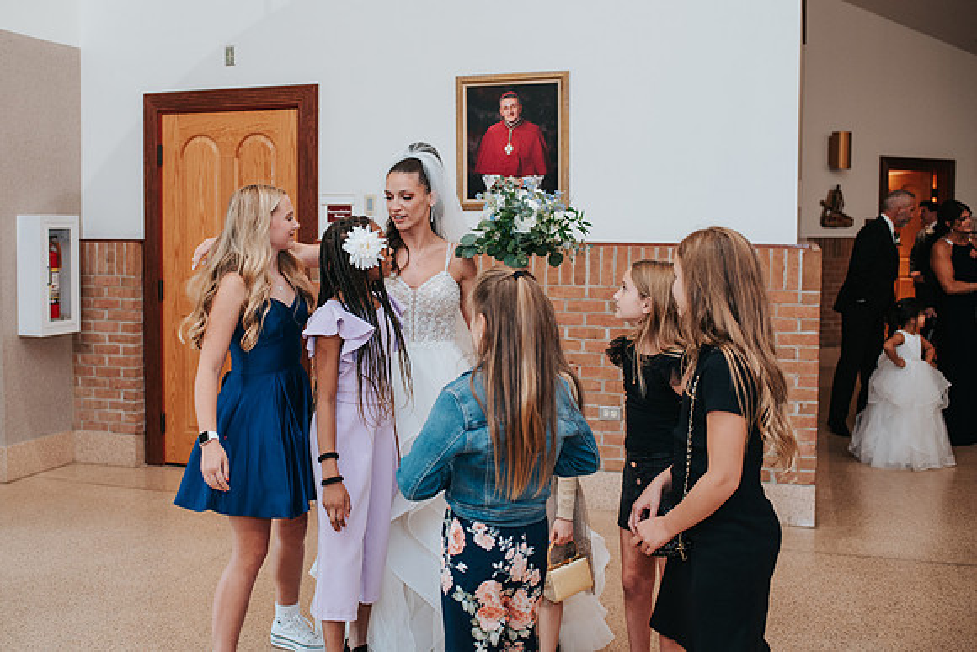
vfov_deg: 34.0
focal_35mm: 39
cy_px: 287
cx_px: 430
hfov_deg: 49.2
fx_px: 1064
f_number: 2.8
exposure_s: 1/125
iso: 1000
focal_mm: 35
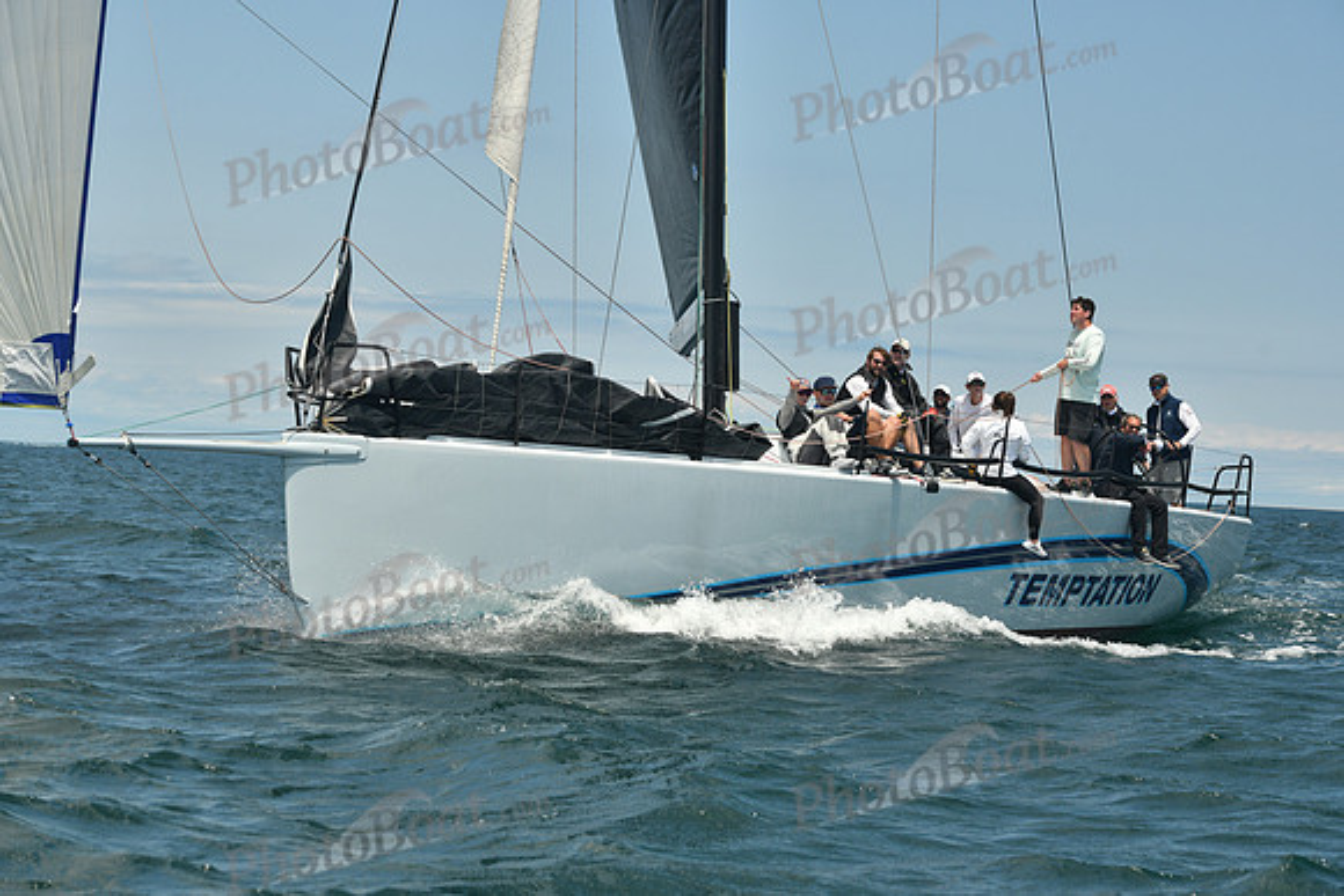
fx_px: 3659
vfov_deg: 14.0
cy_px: 448
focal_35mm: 98
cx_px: 672
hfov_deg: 20.8
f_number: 8
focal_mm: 98
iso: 320
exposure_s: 1/640
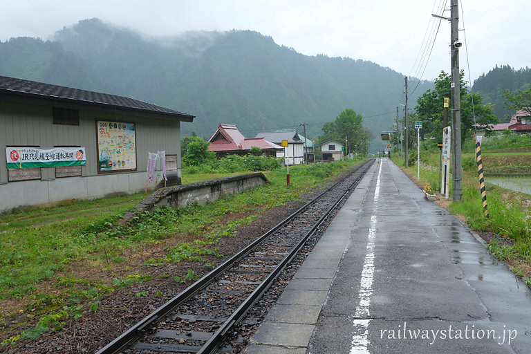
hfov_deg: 57.2
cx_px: 266
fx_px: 487
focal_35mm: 33
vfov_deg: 40.0
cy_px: 177
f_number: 10
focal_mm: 22.3
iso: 160
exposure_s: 1/30
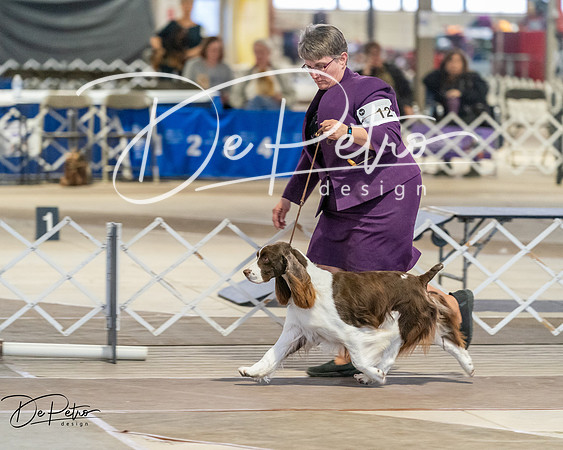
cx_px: 282
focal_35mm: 198
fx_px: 3302
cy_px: 225
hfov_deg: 9.7
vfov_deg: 7.8
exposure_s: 1/250
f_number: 3.5
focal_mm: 176
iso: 6400
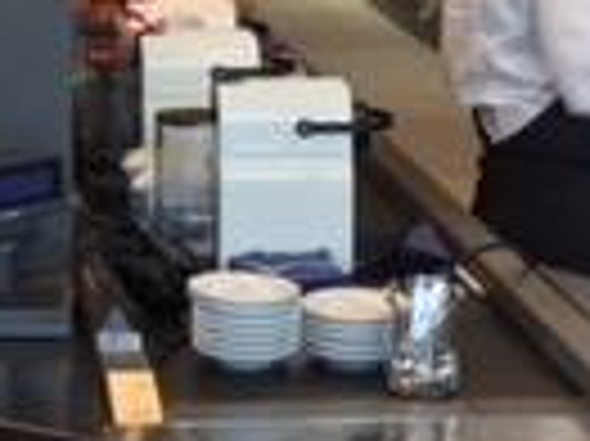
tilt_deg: -0.9
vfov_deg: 9.9
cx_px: 126
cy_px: -324
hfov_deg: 13.8
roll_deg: -1.0
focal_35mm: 142
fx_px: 2418
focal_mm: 4.15
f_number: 2.2
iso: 40
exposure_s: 1/100
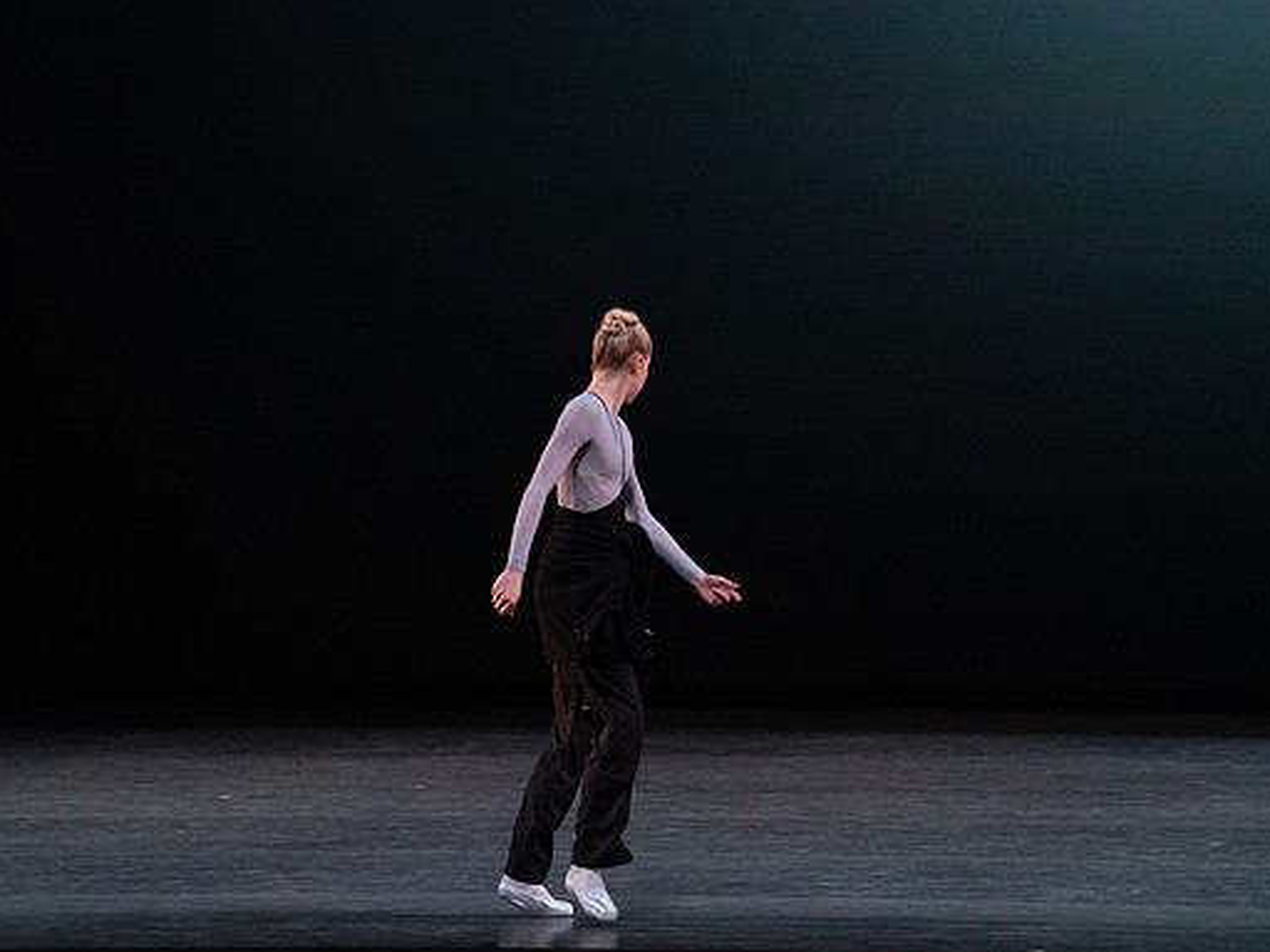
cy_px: 477
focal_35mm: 218
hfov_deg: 9.1
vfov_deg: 6.8
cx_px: 575
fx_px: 7998
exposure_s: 1/500
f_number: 8
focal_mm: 200
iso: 12800
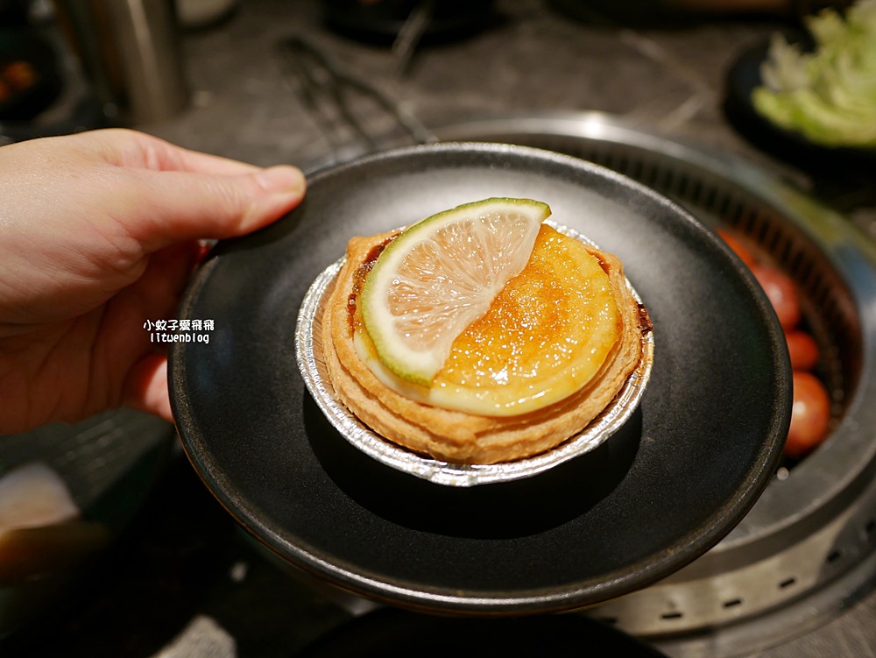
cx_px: 438
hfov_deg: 63.4
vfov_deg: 49.8
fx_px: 709
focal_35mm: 28
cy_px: 329
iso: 200
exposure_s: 1/80
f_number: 2.5
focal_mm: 14
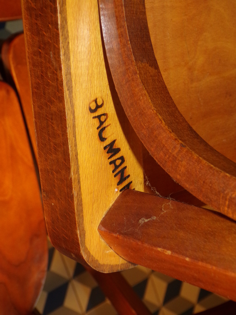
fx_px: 509
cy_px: 158
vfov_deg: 34.3
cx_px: 118
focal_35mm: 56
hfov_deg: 26.1
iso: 200
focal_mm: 10.1
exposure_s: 1/34
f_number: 3.7
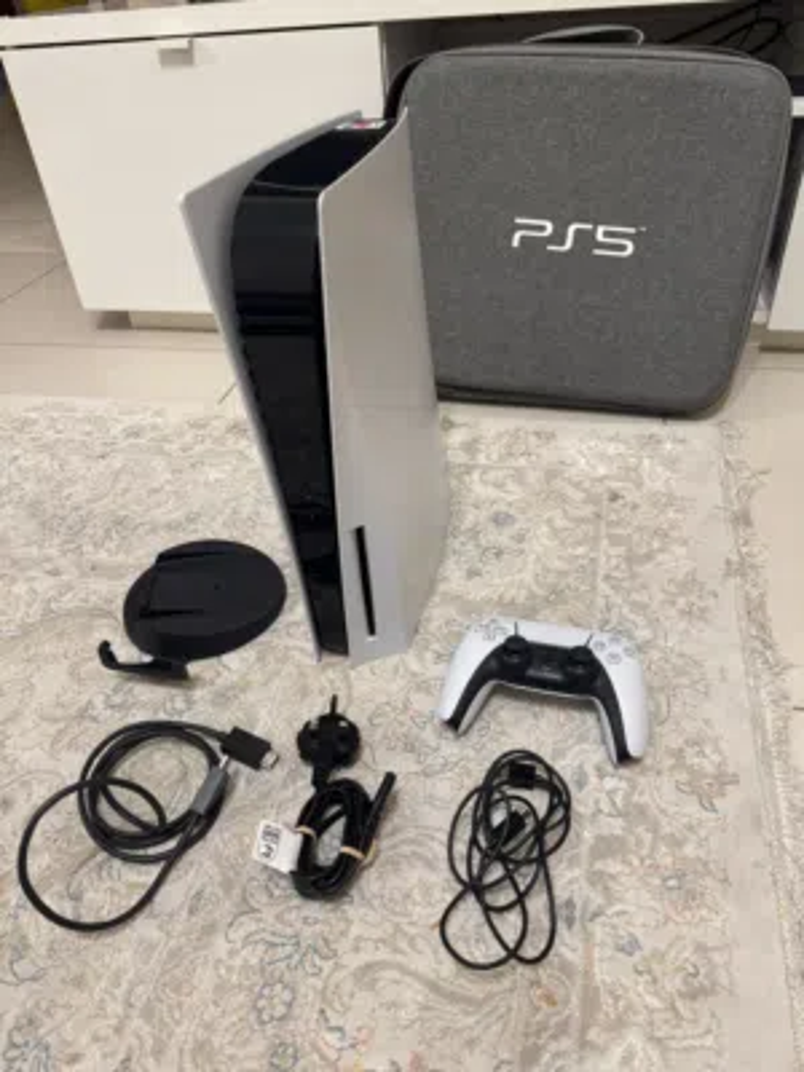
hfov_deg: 56.8
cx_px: 402
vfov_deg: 71.6
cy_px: 536
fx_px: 743
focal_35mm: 24
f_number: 1.78
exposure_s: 1/50
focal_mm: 6.76
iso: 250
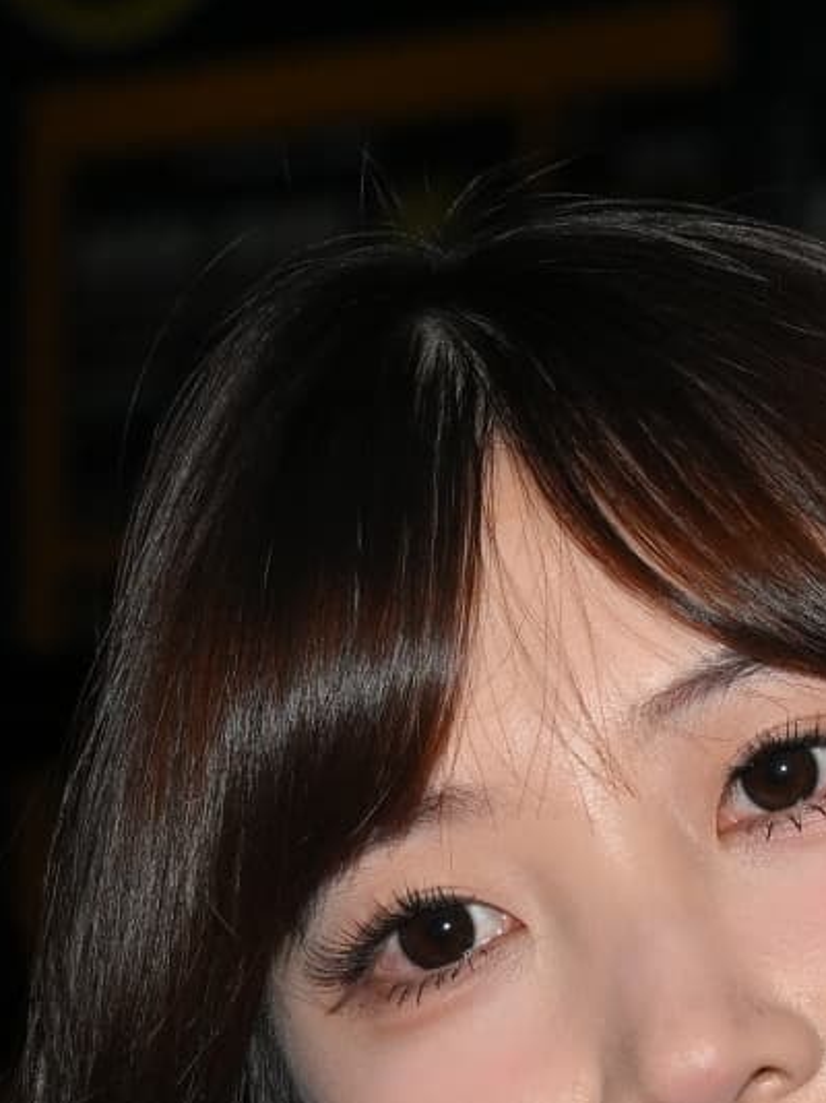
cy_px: 1654
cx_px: 952
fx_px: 6400
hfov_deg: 7.3
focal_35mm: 201
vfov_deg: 9.6
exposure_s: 1/250
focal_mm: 62
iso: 320
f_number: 7.1
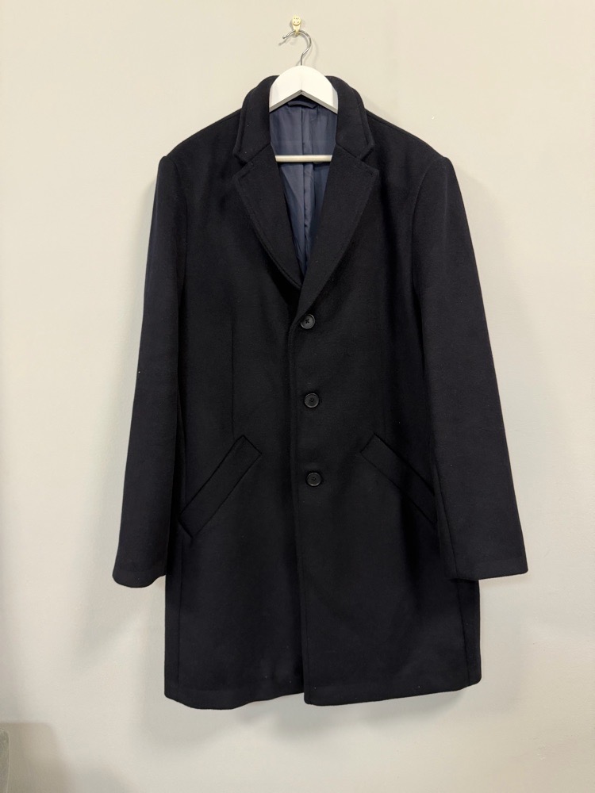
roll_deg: +1.6
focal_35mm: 24
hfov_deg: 56.8
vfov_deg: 71.6
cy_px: 396
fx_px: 550
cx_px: 298
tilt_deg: -5.1
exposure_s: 1/50
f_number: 1.78
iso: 320
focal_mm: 6.76
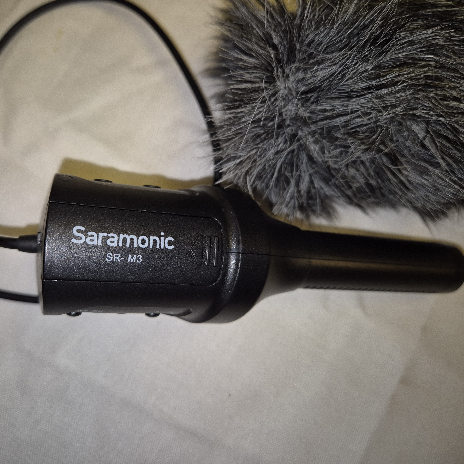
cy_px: 226
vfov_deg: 57.3
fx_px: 425
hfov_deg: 56.9
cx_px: 187
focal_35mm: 28
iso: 64
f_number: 1.8
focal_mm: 5.4
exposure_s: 1/50
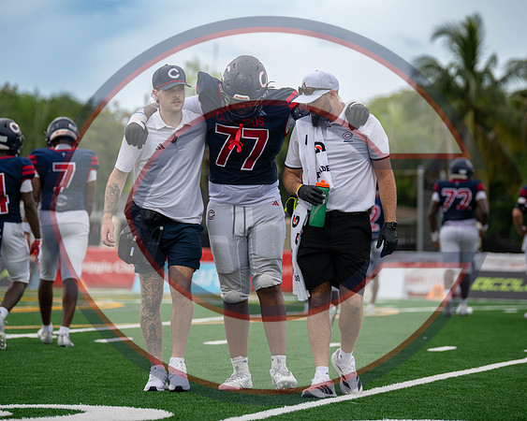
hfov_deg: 12.8
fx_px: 2358
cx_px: 258
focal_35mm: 151
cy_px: 195
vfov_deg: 10.2
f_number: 2.8
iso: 125
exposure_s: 1/1000
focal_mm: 125
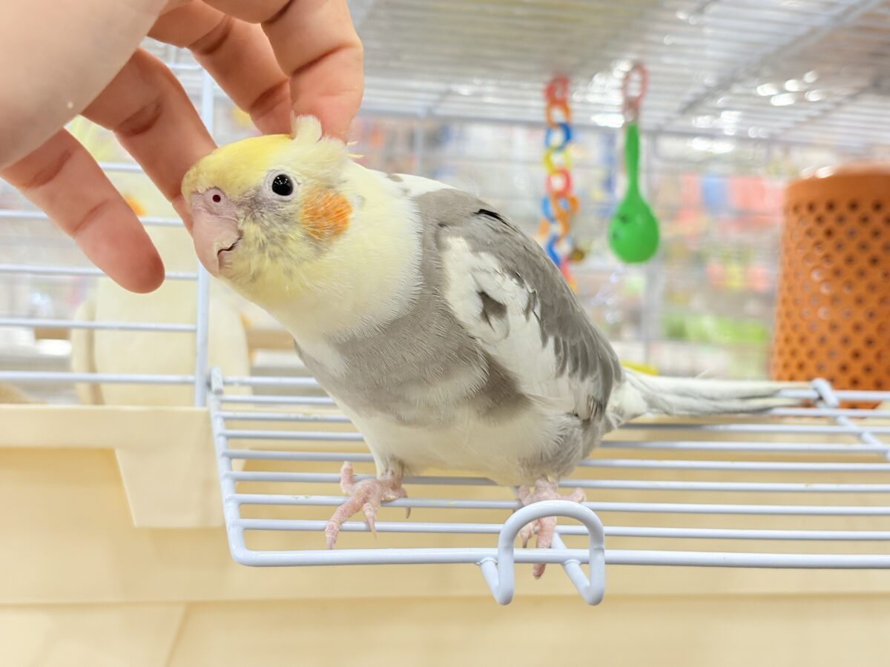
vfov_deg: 28.0
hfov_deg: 36.8
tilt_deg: +3.9
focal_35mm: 52
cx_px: 445
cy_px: 334
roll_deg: +0.0
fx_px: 1337
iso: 100
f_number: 1.6
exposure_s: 1/100
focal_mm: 5.96
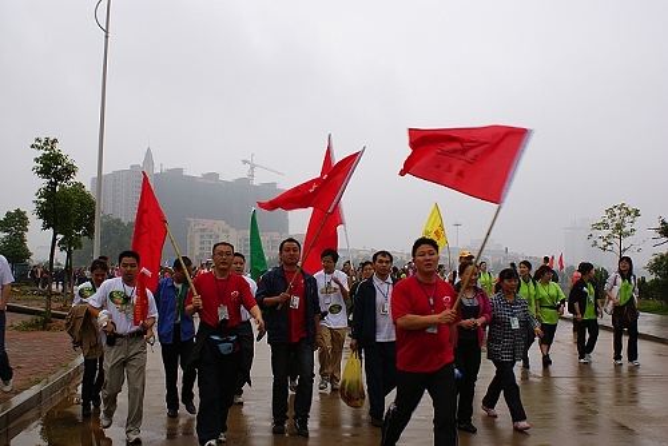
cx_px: 334
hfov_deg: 53.1
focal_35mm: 36
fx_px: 668
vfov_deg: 36.9
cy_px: 223
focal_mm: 24
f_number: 8
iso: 200
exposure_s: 1/80
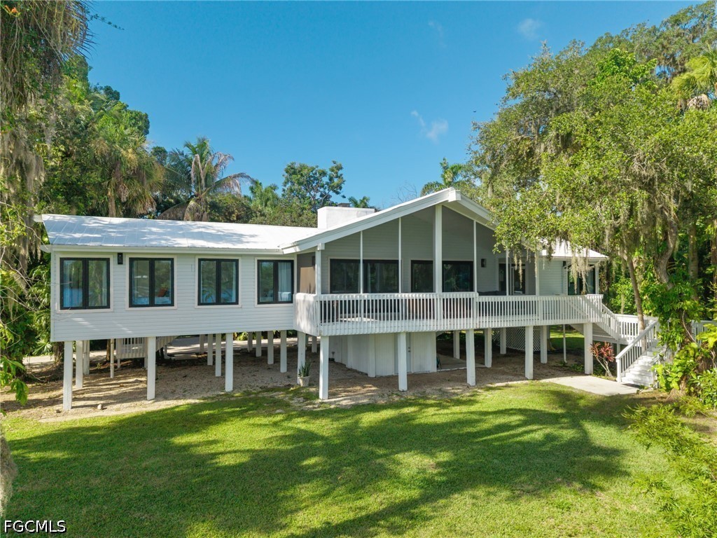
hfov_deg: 71.6
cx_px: 358
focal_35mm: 24
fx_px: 497
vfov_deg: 56.8
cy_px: 269
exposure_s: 1/320
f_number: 1.8
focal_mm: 8.67
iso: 100
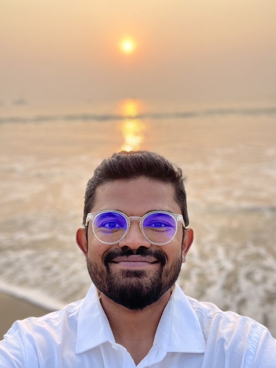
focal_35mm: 30
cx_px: 138
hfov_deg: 46.8
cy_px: 184
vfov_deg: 60.0
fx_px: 319
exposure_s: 1/206
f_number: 2.2
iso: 32
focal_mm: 2.71
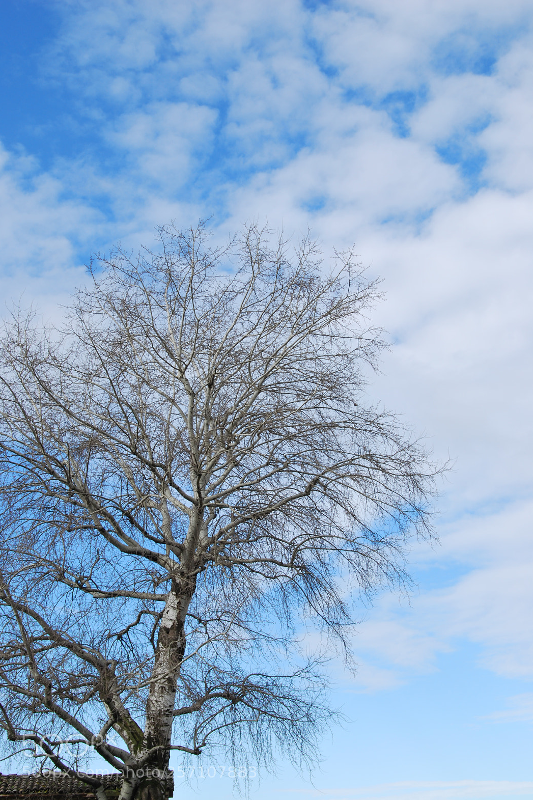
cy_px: 405
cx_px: 263
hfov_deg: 26.0
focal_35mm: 52
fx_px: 1155
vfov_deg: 38.2
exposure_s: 1/60
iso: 100
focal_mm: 34
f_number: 13
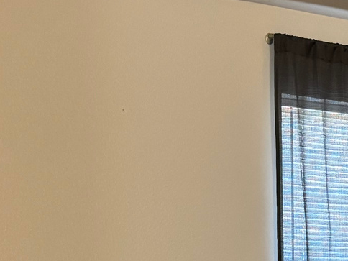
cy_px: 329
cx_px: 574
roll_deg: -1.3
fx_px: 1106
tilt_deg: -4.1
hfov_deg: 15.9
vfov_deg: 13.1
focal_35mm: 110
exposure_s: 1/40
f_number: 1.6
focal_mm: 5.96
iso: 400
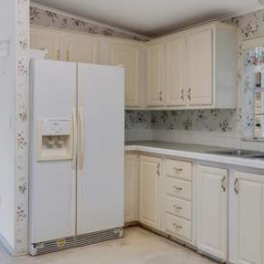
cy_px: 116
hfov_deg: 40.8
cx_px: 174
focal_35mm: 41
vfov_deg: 41.2
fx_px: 350
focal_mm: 11.5
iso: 320
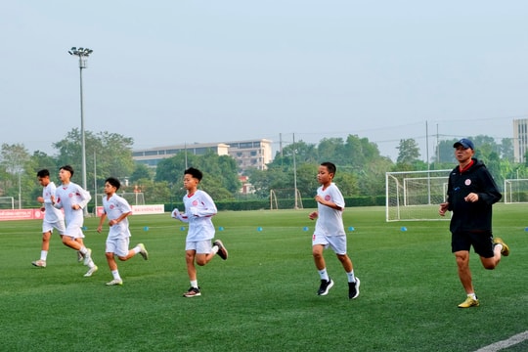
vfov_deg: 31.9
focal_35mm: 42
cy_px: 176
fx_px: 616
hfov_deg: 46.4
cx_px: 264
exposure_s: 1/280
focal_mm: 27.7
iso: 320
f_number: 5.6
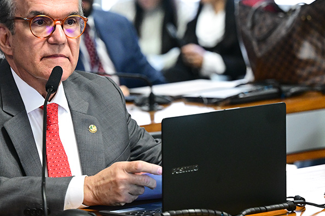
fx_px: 2244
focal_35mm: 249
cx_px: 112
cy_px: 63
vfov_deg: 5.5
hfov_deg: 8.3
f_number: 3.2
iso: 3200
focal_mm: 115
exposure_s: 1/200
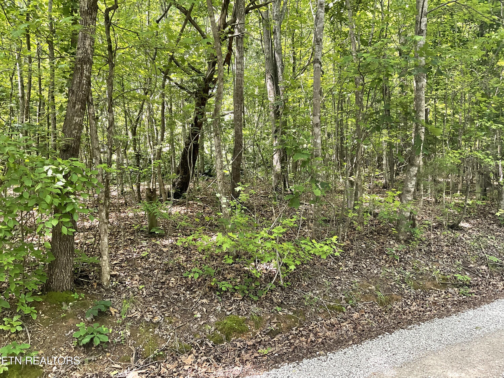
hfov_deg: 61.7
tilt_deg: -0.3
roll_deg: +1.6
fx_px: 422
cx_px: 252
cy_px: 189
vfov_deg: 48.2
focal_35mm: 29
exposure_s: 1/122
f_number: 1.8
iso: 64
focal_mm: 3
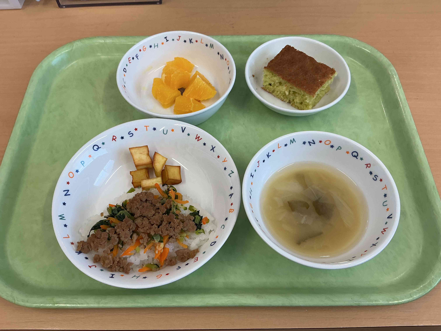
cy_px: 166
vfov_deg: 48.2
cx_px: 220
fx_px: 369
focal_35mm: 29
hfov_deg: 61.7
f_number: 1.8
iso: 40
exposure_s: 1/120
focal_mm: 3
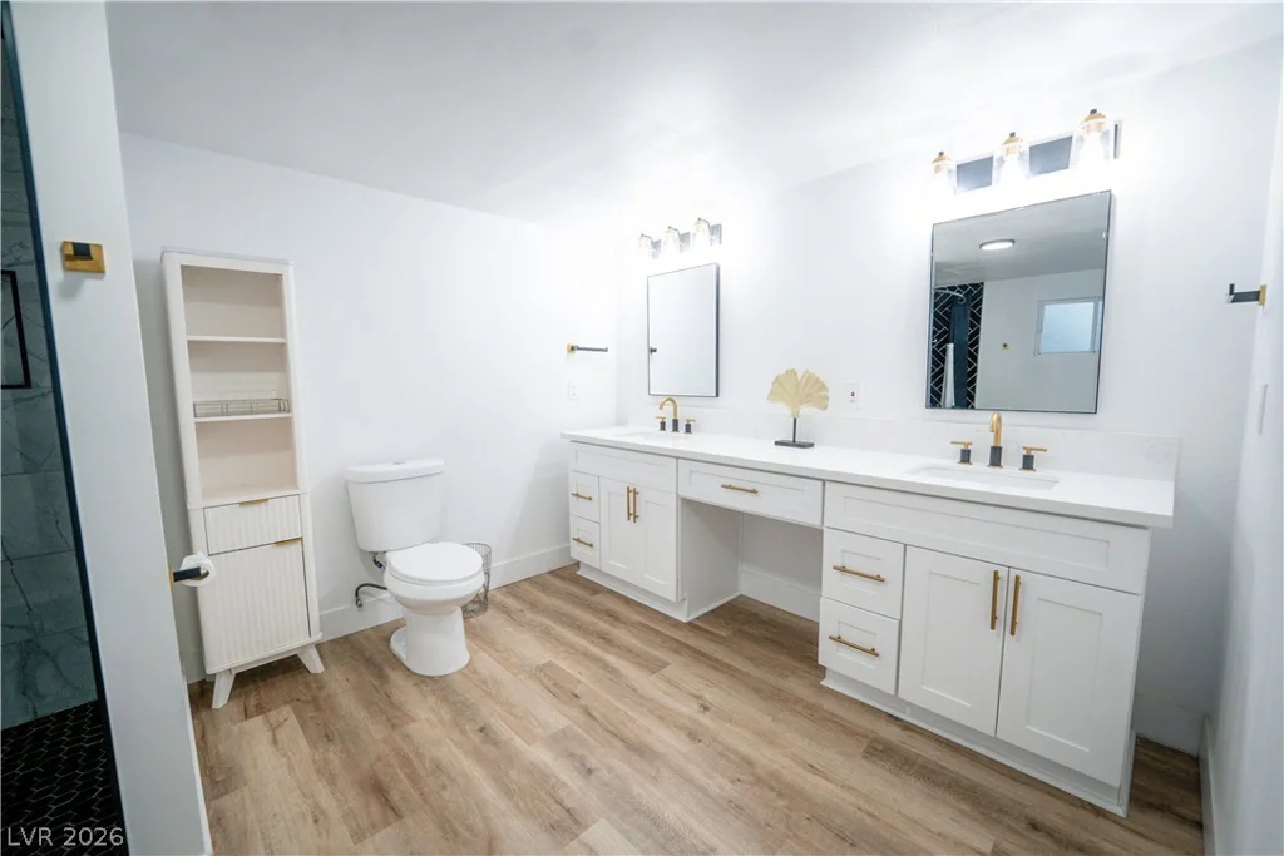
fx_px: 499
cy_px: 428
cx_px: 642
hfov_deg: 104.2
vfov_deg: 81.2
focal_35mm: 14
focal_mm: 14
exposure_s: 1/160
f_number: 4
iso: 400
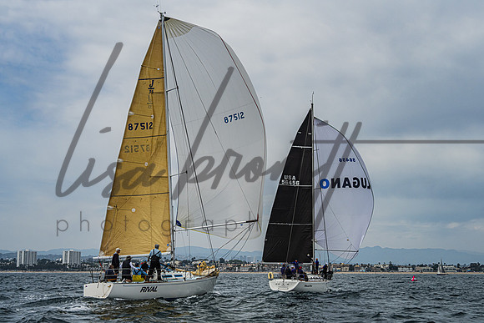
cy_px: 182
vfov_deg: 26.2
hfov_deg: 38.5
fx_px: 693
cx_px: 242
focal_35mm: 52
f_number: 8
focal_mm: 44
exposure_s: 1/2500
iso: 400
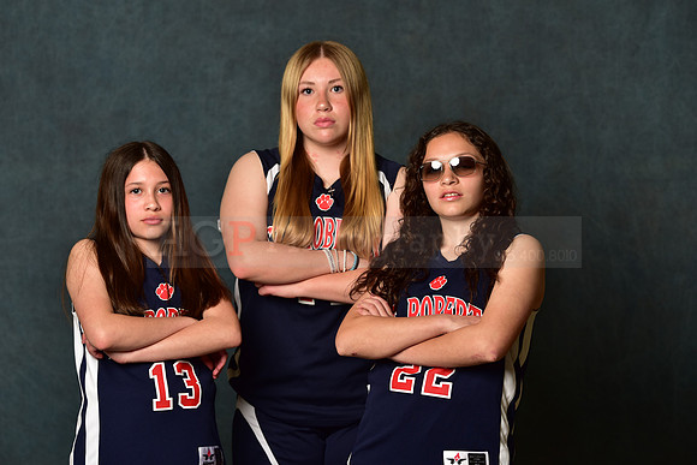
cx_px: 348
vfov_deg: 11.2
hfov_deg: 16.8
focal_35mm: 122
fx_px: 2362
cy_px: 232
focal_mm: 122
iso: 200
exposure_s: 1/200
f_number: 4.5
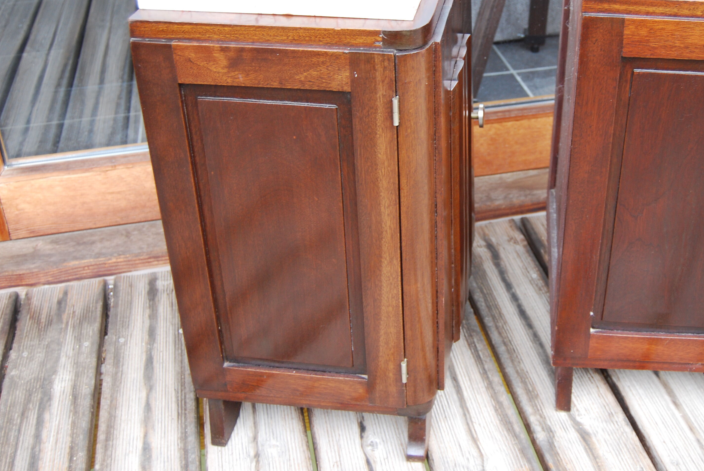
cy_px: 166
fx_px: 914
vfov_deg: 28.8
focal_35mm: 47
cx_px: 457
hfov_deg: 41.7
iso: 320
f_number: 3.8
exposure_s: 1/30
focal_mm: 23
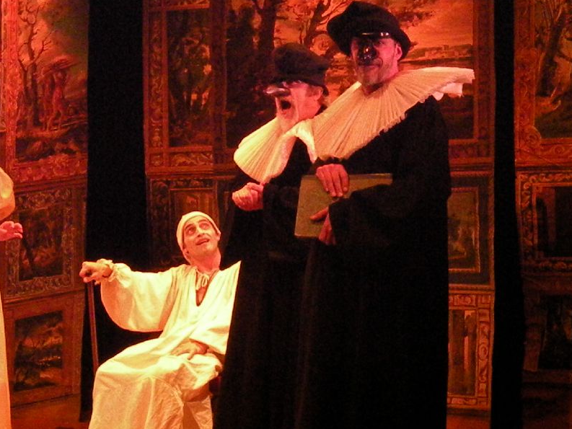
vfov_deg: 13.3
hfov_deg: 17.7
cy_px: 215
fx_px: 1834
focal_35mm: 111
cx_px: 286
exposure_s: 1/125
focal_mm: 19.4
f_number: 8
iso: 3200
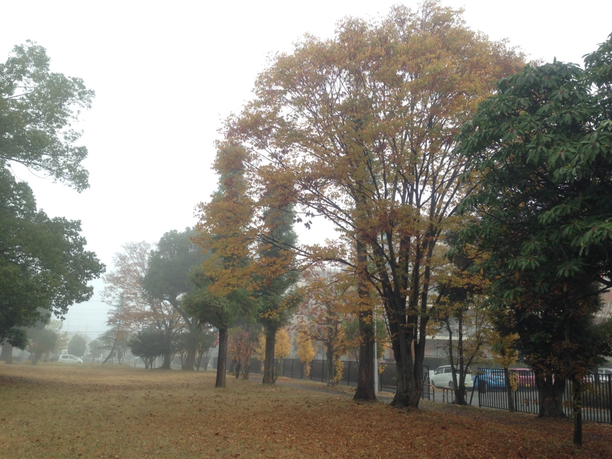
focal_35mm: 33
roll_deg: -2.9
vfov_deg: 42.9
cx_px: 306
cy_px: 230
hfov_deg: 55.4
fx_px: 583
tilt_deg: +13.5
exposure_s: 1/261
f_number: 2.4
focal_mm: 4.12
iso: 50
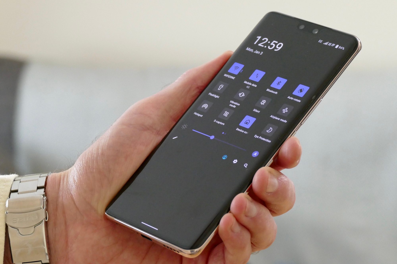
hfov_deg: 14.8
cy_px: 132
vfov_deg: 9.9
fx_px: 1533
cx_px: 198
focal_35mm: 139
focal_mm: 50.69
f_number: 4.5
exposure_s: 1/25
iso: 1600
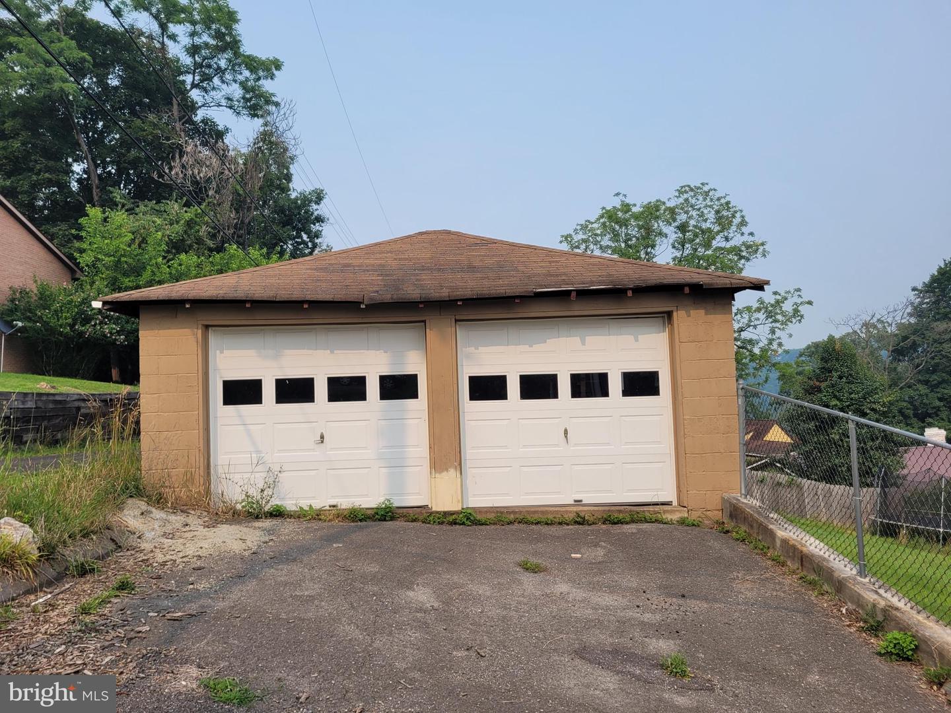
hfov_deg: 67.3
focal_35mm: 26
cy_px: 356
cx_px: 476
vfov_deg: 53.1
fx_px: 714
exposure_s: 1/1869
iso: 40
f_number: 1.8
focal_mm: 5.4
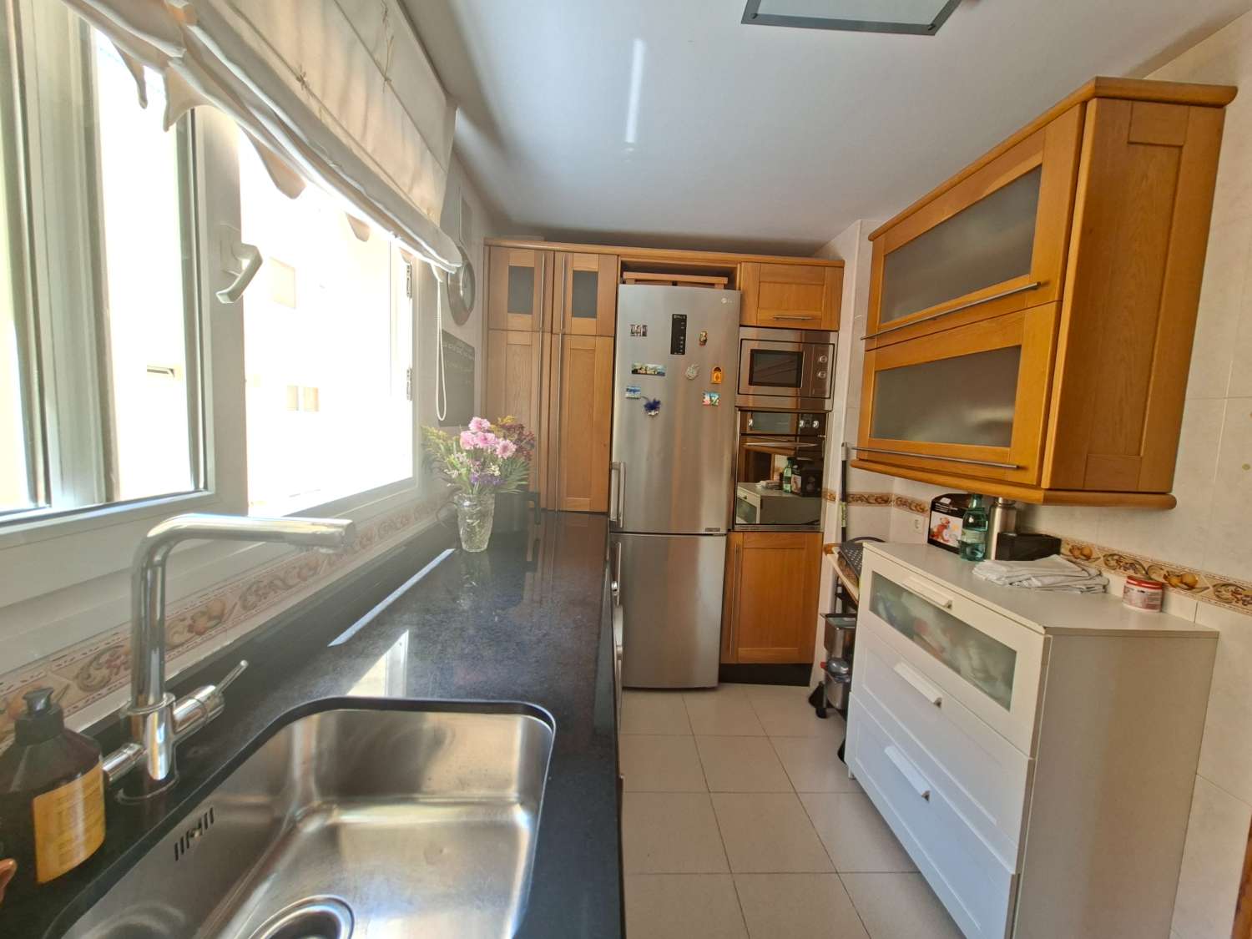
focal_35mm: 13
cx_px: 626
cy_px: 470
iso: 40
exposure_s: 1/60
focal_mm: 1.74
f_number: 2.2
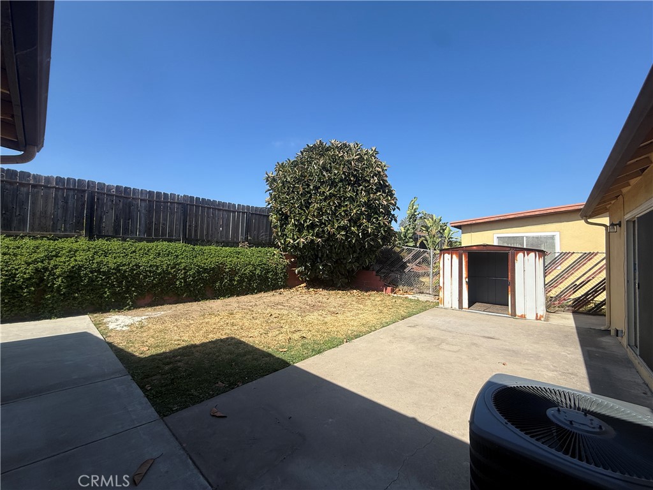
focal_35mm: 14
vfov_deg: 85.7
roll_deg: -1.6
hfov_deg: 102.1
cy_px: 245
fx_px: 264
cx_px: 326
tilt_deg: +3.2
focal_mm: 2.22
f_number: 2.2
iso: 50
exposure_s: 1/1745
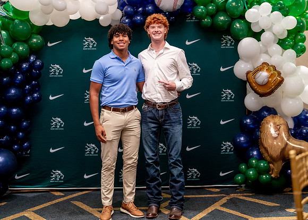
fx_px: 468
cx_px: 154
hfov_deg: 36.4
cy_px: 110
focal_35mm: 54
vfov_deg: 26.4
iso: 800
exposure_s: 1/320
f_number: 1.2
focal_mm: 50
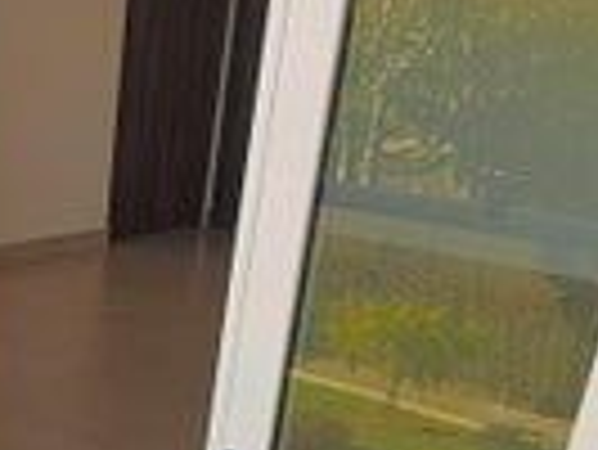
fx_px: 1331
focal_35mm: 77
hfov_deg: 23.2
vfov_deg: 16.2
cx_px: -117
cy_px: 810
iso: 40
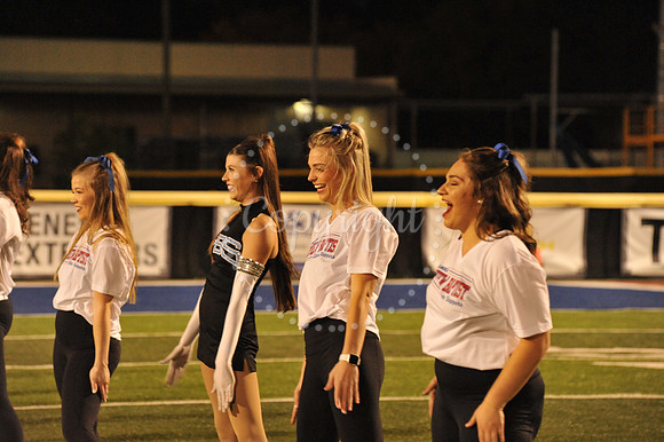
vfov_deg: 6.9
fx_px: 3687
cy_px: 221
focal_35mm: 200
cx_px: 332
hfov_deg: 10.3
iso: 5000
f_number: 7.1
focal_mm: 200
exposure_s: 1/160
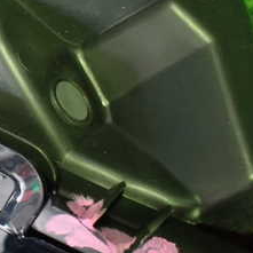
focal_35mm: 72
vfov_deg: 24.0
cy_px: 118
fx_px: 595
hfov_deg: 23.6
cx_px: 42
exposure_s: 1/30
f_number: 2.3
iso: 1250
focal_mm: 5.4
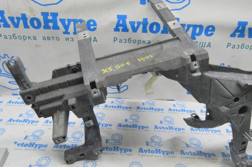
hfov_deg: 67.4
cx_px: 126
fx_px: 189
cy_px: 84
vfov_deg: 47.8
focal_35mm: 27
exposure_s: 1/20
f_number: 20
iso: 6400
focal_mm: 18
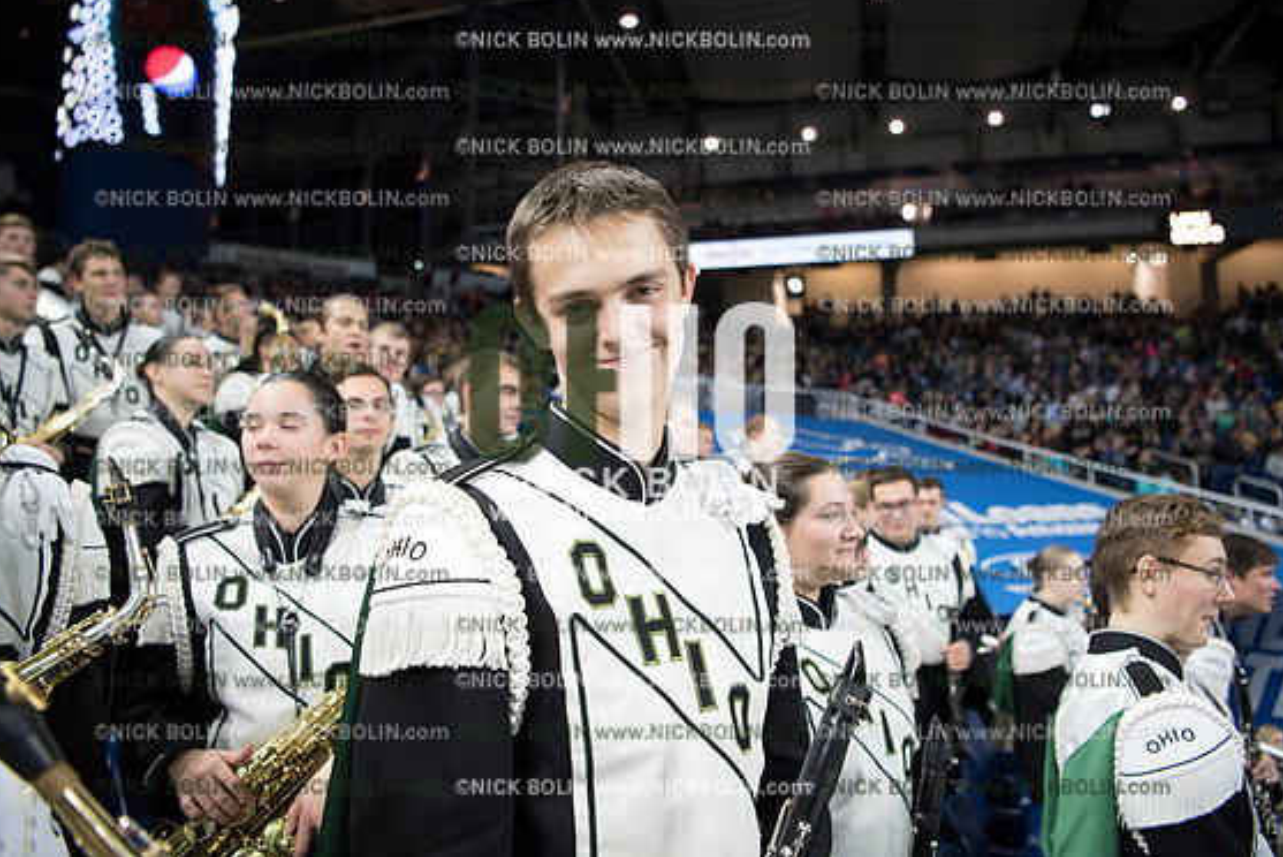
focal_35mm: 25
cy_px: 414
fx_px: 891
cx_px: 631
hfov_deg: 71.5
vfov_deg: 51.3
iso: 1250
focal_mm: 24
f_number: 2.8
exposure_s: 1/320
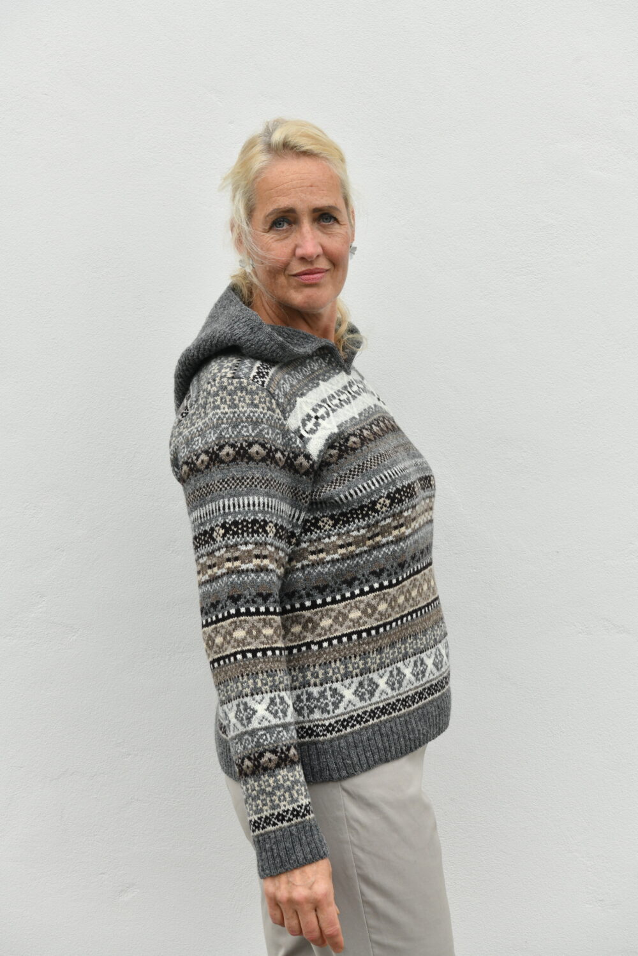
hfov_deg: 19.5
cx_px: 319
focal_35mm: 70
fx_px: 1861
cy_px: 478
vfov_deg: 28.8
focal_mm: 70
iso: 1600
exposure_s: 1/350
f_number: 9.5
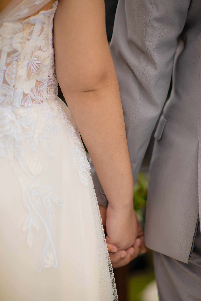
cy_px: 150
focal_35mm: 84
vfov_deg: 24.2
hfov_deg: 16.3
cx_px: 100
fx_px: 703
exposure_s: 1/1250
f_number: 1.4
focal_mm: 56
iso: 500
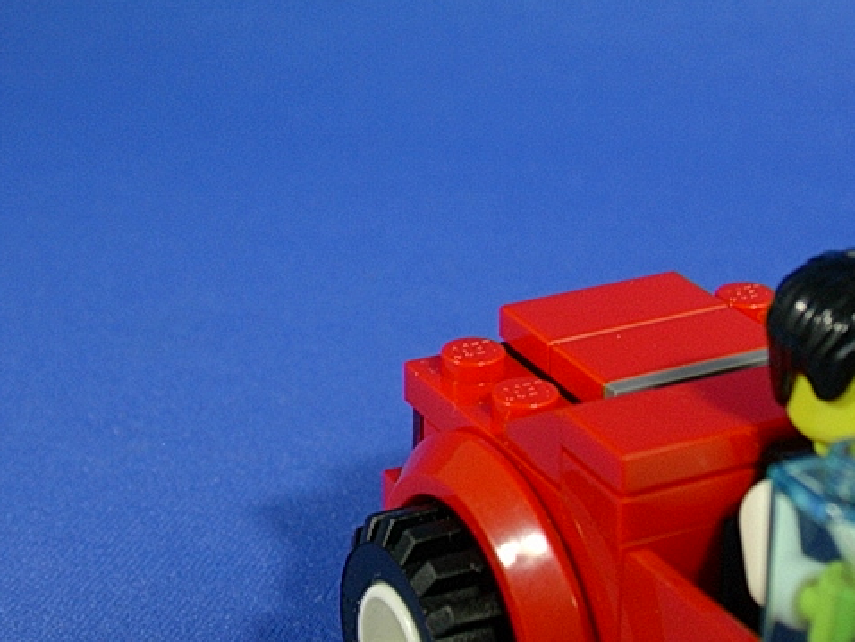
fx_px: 2348
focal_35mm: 95
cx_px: 460
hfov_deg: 20.6
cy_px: 263
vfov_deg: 15.6
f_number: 3.7
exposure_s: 1/5.9
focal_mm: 10.8
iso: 70
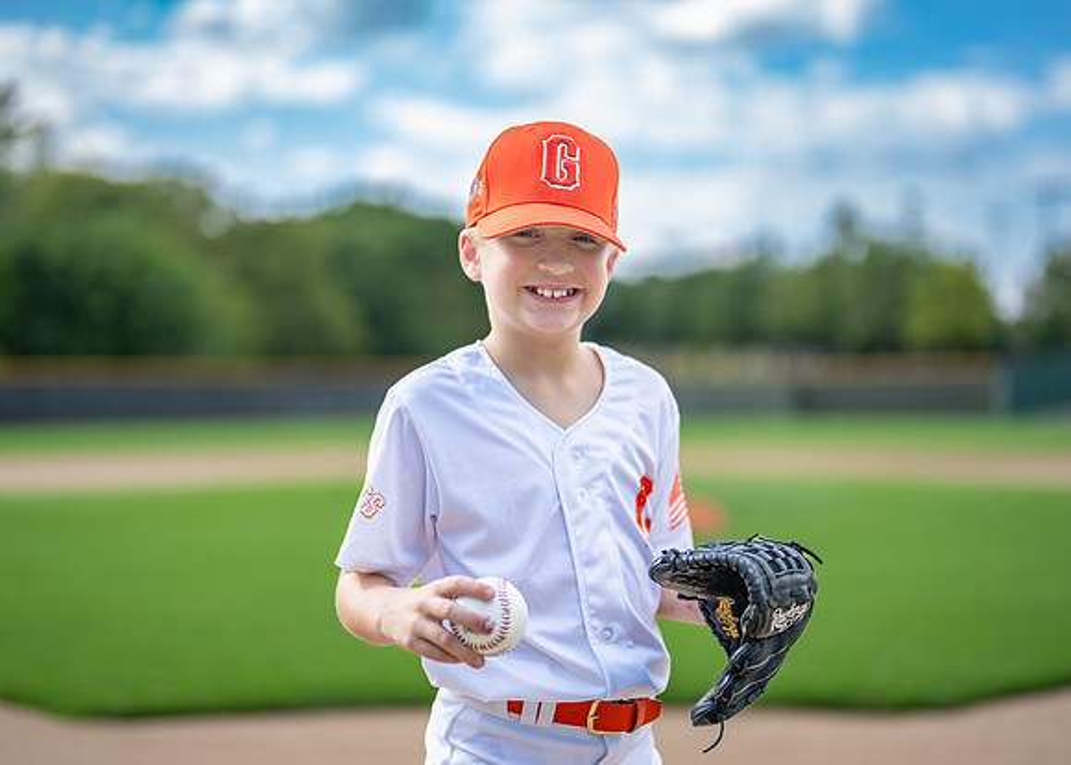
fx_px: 1800
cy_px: 395
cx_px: 534
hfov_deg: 33.1
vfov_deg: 24.0
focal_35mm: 59
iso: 100
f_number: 1.2
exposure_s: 1/2500
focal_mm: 50
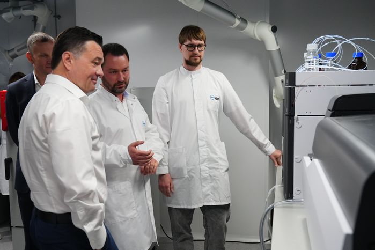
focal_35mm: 39
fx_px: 406
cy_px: 125
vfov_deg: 34.2
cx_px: 188
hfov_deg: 49.6
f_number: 4.5
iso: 4000
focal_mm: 39
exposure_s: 1/800
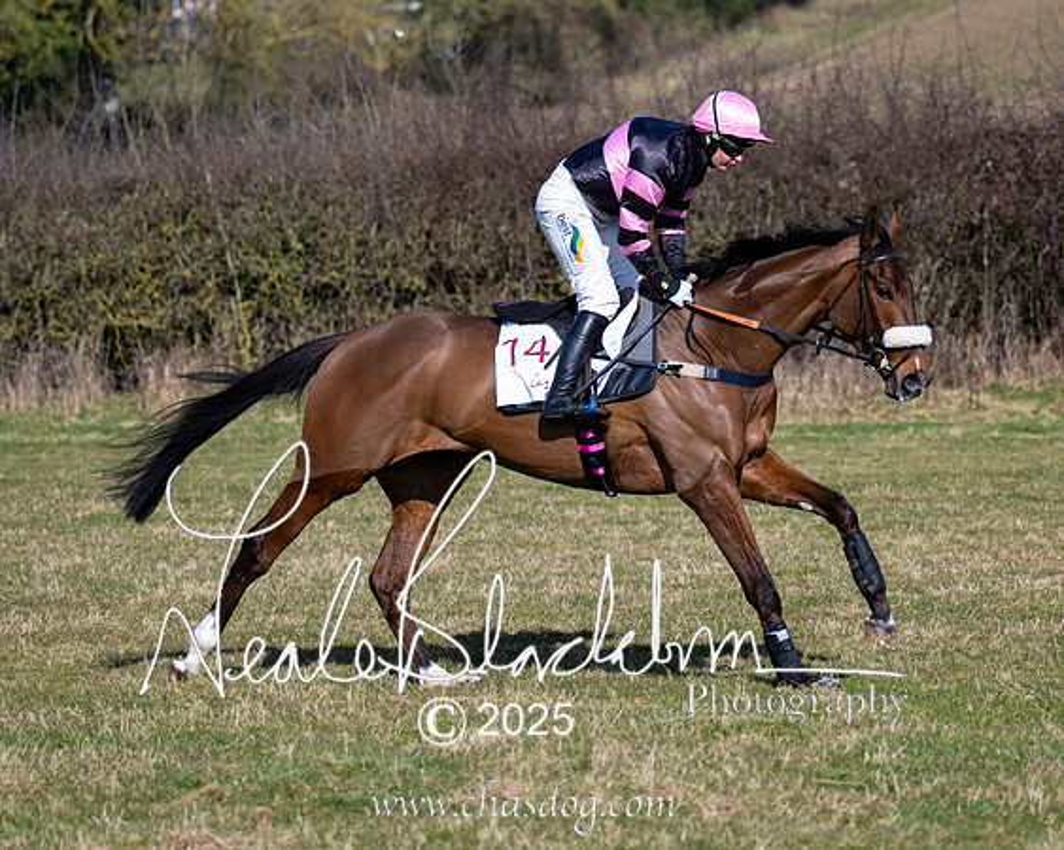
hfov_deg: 10.9
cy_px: 425
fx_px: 5568
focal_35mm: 177
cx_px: 532
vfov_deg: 8.7
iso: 200
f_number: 2.8
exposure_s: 1/5000
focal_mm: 105
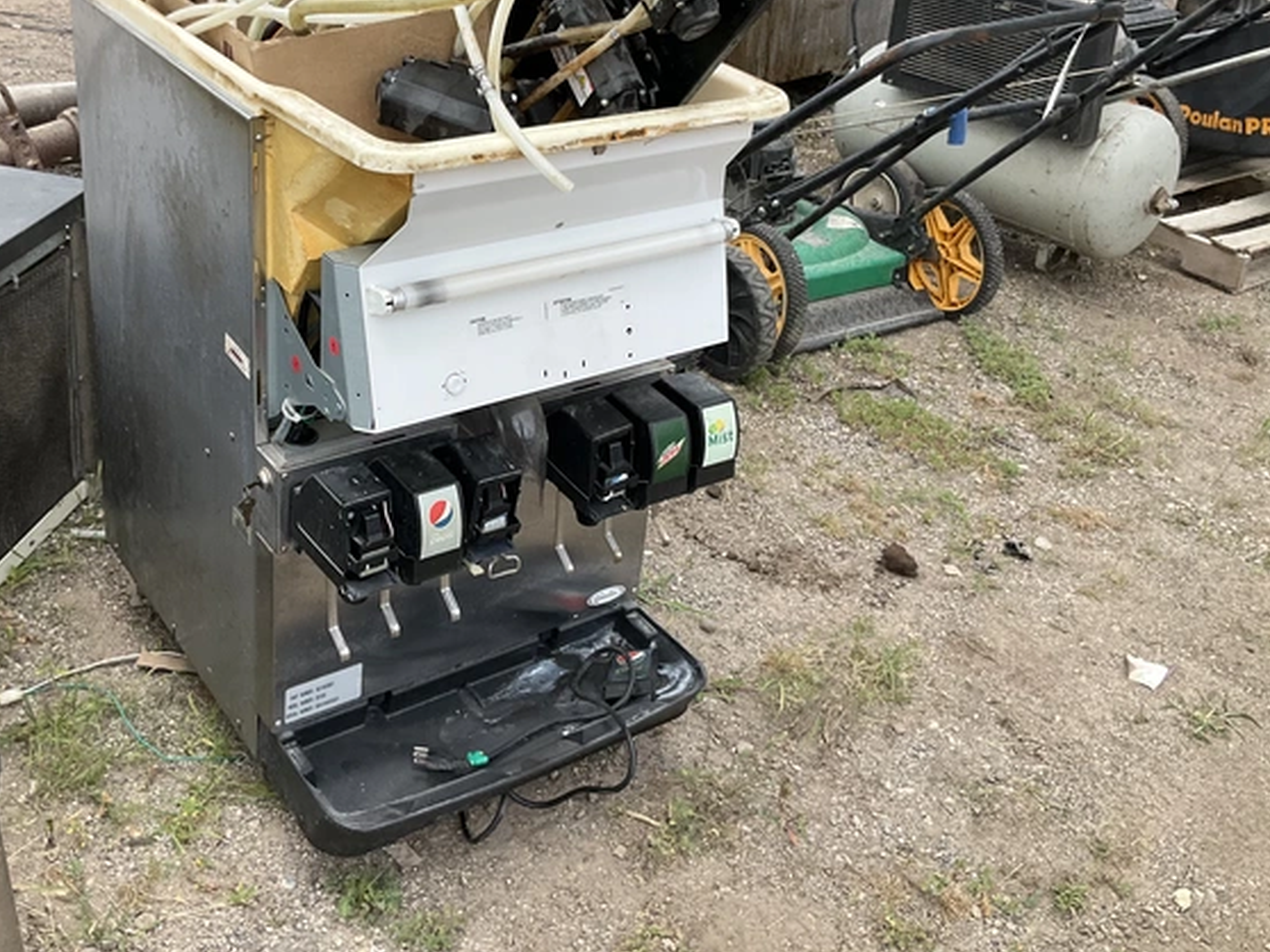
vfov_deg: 36.5
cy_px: 340
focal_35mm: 39
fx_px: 1430
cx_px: 510
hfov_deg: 47.6
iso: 25
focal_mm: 3
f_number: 1.8
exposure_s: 1/759
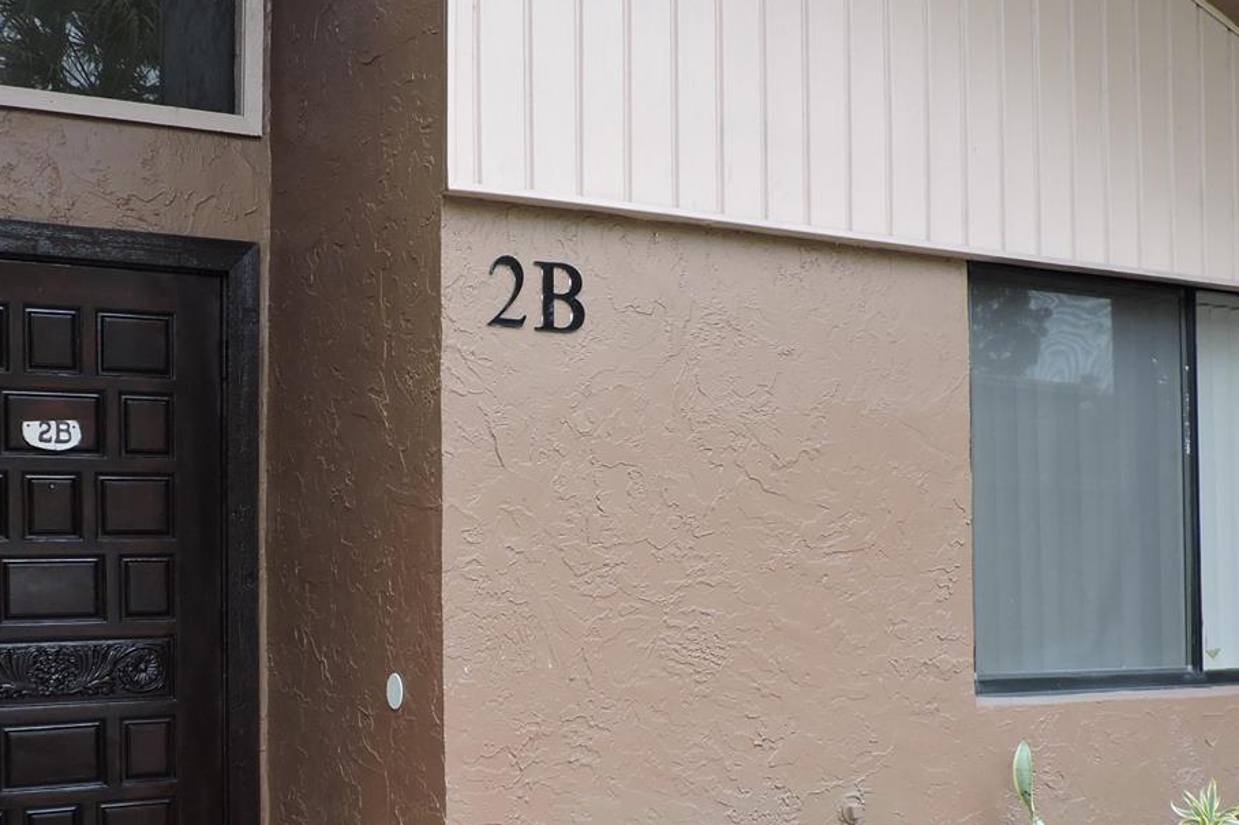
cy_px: 548
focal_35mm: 44
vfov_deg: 30.3
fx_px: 1514
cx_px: 461
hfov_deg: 44.1
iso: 100
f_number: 3
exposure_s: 1/80
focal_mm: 4.3
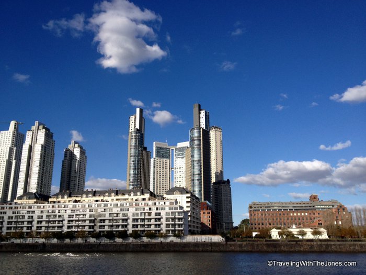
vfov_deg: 40.7
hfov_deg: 52.6
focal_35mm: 35
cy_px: 138
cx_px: 183
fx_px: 370
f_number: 2.4
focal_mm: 4.28
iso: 50
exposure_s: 1/1972
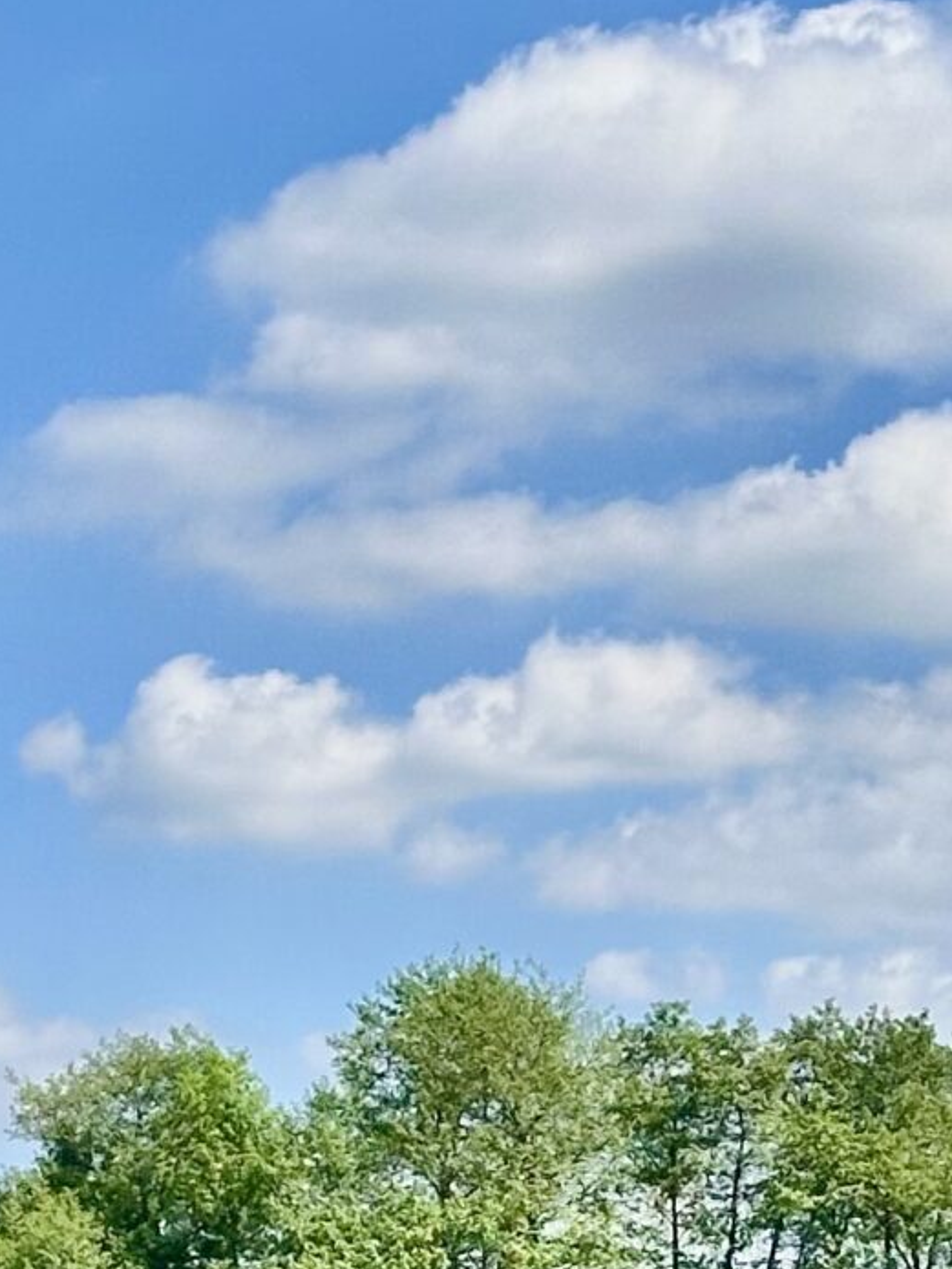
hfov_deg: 8.4
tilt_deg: -1.9
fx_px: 6486
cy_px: 1982
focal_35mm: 177
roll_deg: -2.0
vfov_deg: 10.7
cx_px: 545
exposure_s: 1/3731
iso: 64
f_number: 1.78
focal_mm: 6.86
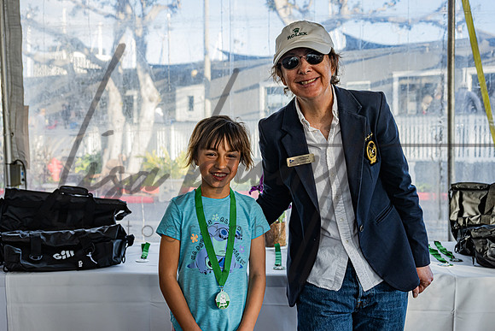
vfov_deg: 28.8
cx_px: 223
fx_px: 644
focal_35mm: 47
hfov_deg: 42.0
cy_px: 163
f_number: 5.3
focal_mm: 42
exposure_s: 1/250
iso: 250
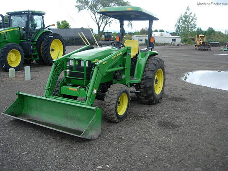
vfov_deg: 37.7
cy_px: 86
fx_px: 250
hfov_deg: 49.0
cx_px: 114
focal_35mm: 38
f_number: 2.8
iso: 64
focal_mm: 7.8
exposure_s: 1/497
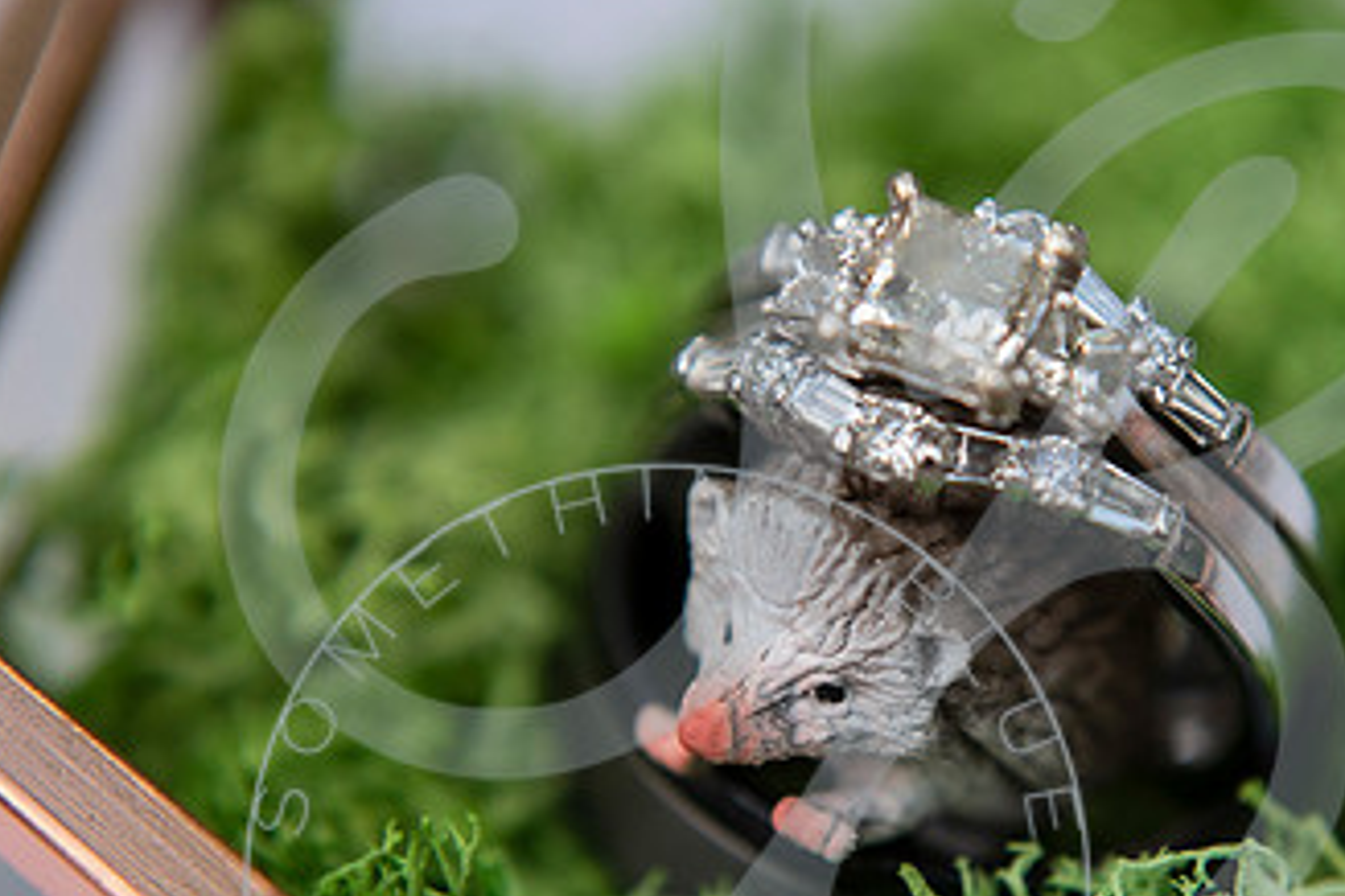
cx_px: 872
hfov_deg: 17.5
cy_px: 540
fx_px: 4371
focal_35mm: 117
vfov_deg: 11.7
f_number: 5.6
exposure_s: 1/320
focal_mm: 66
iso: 400
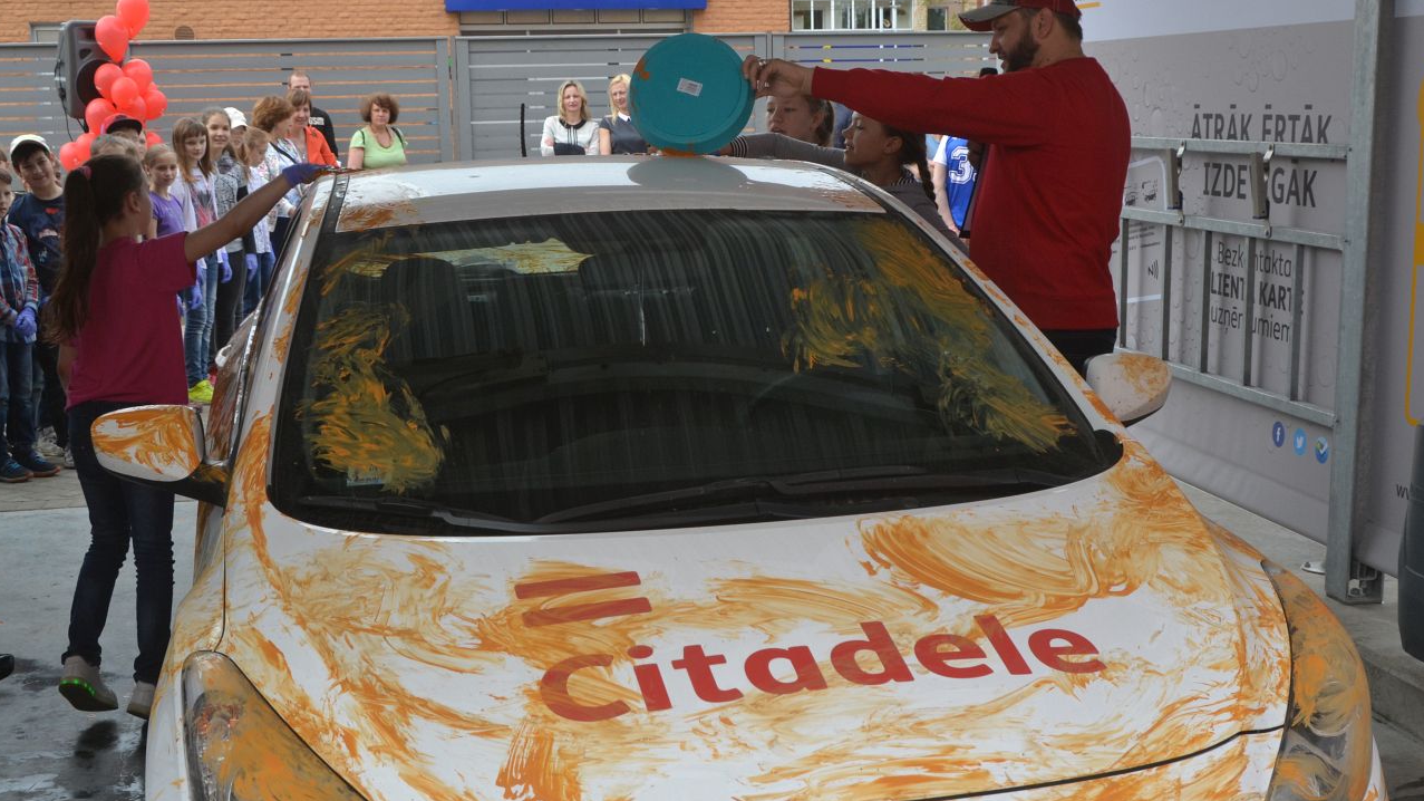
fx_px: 1812
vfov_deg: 24.9
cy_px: 451
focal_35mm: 48
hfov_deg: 42.9
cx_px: 754
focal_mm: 26
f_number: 10
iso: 400
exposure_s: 1/250
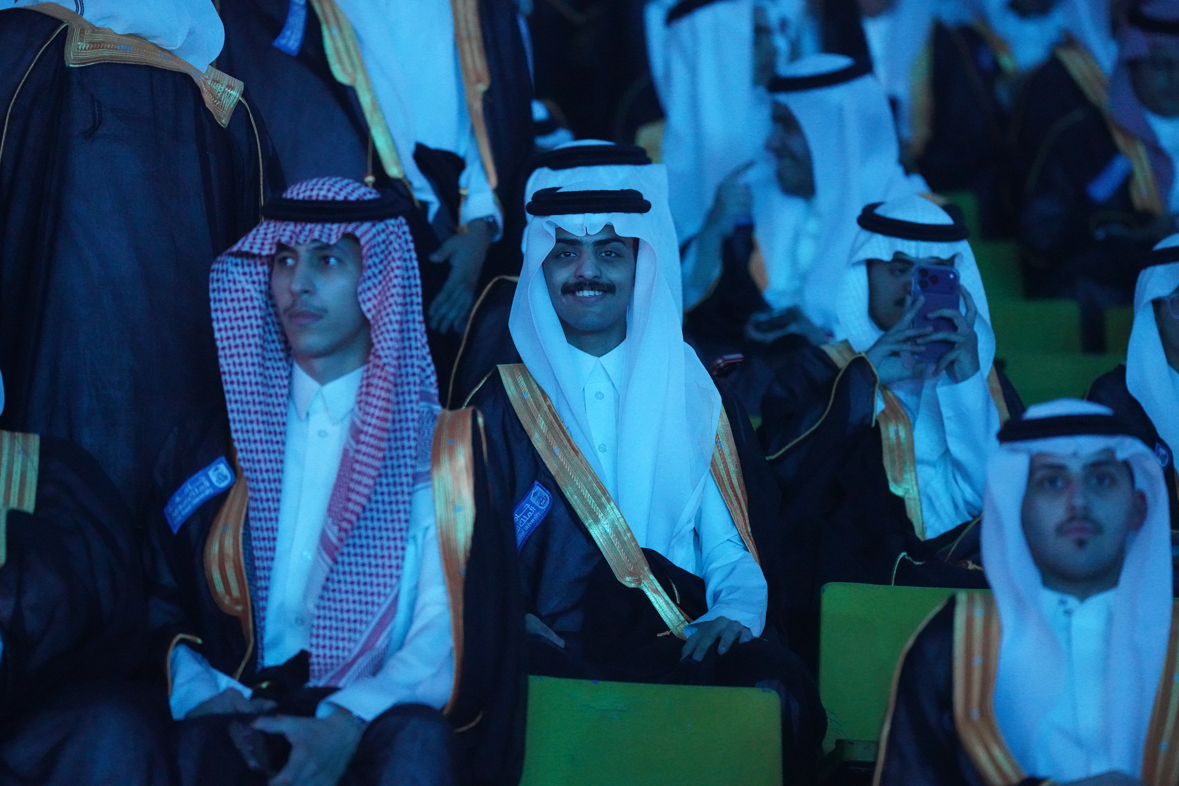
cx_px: 590
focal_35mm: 200
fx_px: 6549
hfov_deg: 10.3
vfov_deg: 6.9
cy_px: 393
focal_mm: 200
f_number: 3.2
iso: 10000
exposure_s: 1/125
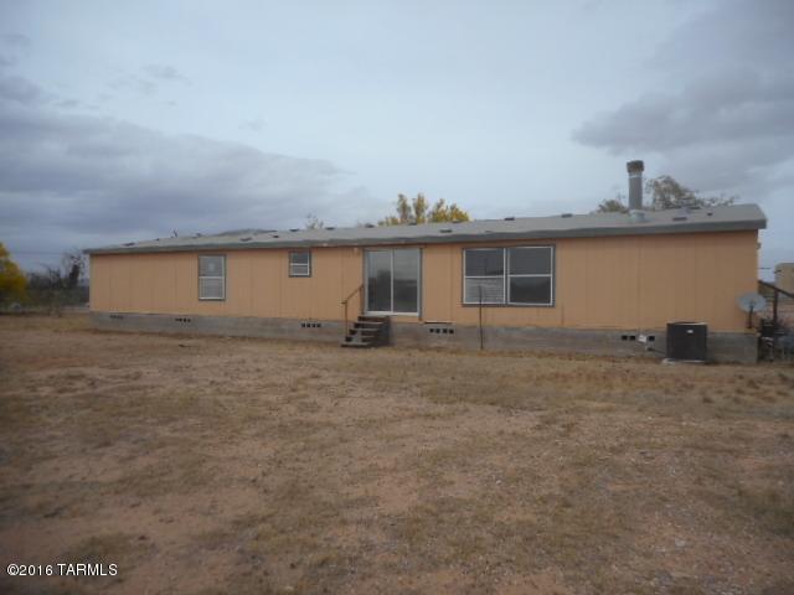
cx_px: 397
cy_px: 298
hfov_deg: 69.4
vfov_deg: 54.9
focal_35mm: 25
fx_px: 573
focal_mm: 4.5
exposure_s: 1/200
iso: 80
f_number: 10.5
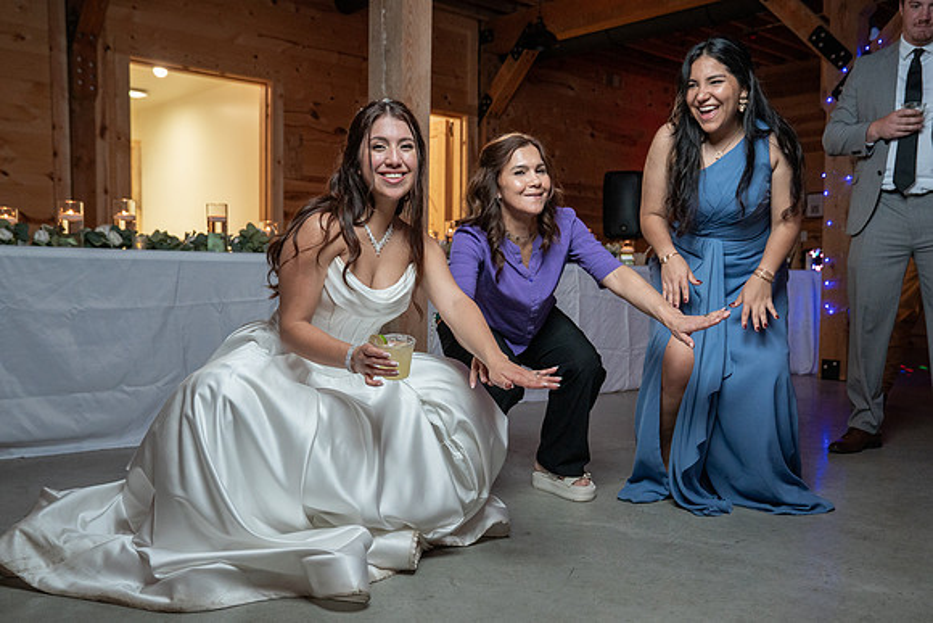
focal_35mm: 35
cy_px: 335
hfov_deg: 54.8
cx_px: 513
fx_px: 899
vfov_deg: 38.2
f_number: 4
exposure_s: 1/200
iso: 2000
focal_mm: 31
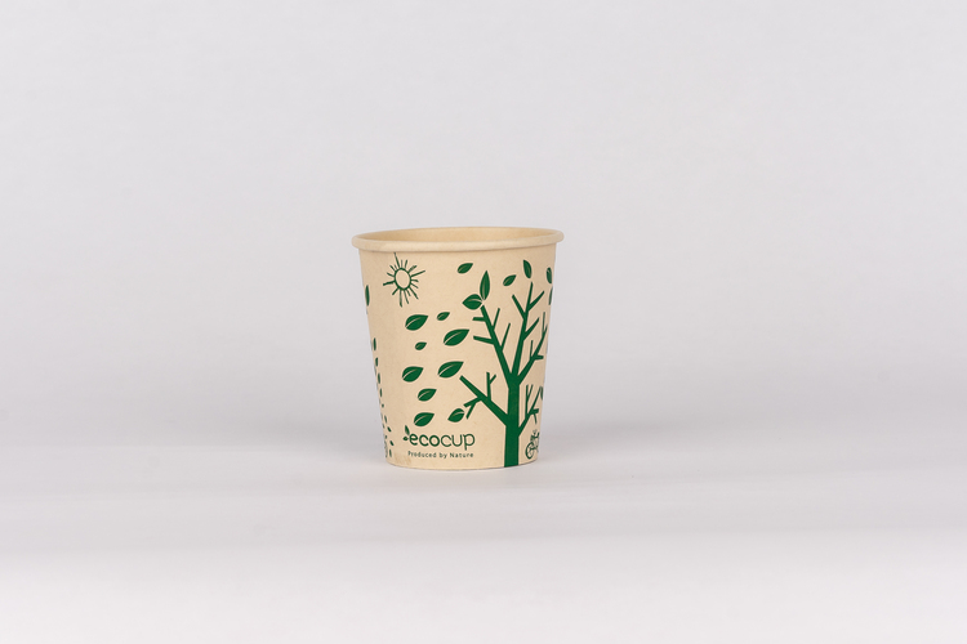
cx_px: 484
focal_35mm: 105
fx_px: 2820
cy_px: 322
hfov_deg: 19.5
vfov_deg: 13.0
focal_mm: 70
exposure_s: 1/100
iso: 320
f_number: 10
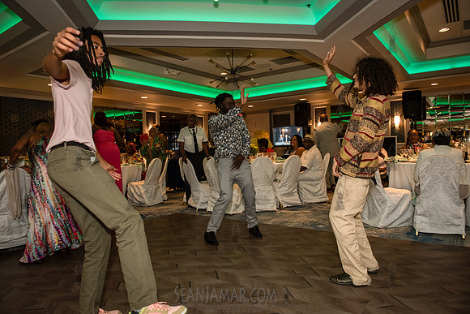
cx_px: 235
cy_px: 157
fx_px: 340
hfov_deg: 69.4
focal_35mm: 26
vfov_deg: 49.6
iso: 1600
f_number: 3.5
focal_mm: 26
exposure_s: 1/160
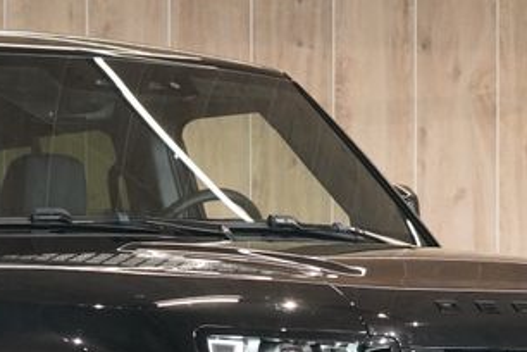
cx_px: 114
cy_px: 465
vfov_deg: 6.8
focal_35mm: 201
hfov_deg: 10.2
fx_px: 2942
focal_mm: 60
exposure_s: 1/160
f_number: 5
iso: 6400
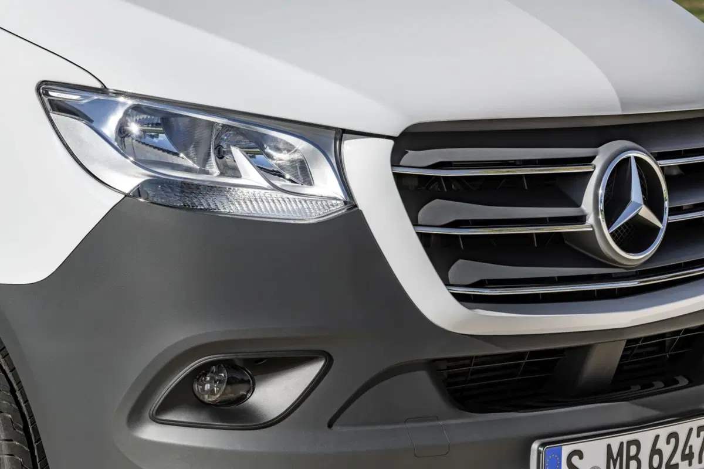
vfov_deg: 9.8
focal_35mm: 140
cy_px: 234
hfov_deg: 14.7
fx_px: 2738
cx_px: 352
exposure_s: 1/125
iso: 100
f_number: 16
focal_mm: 140
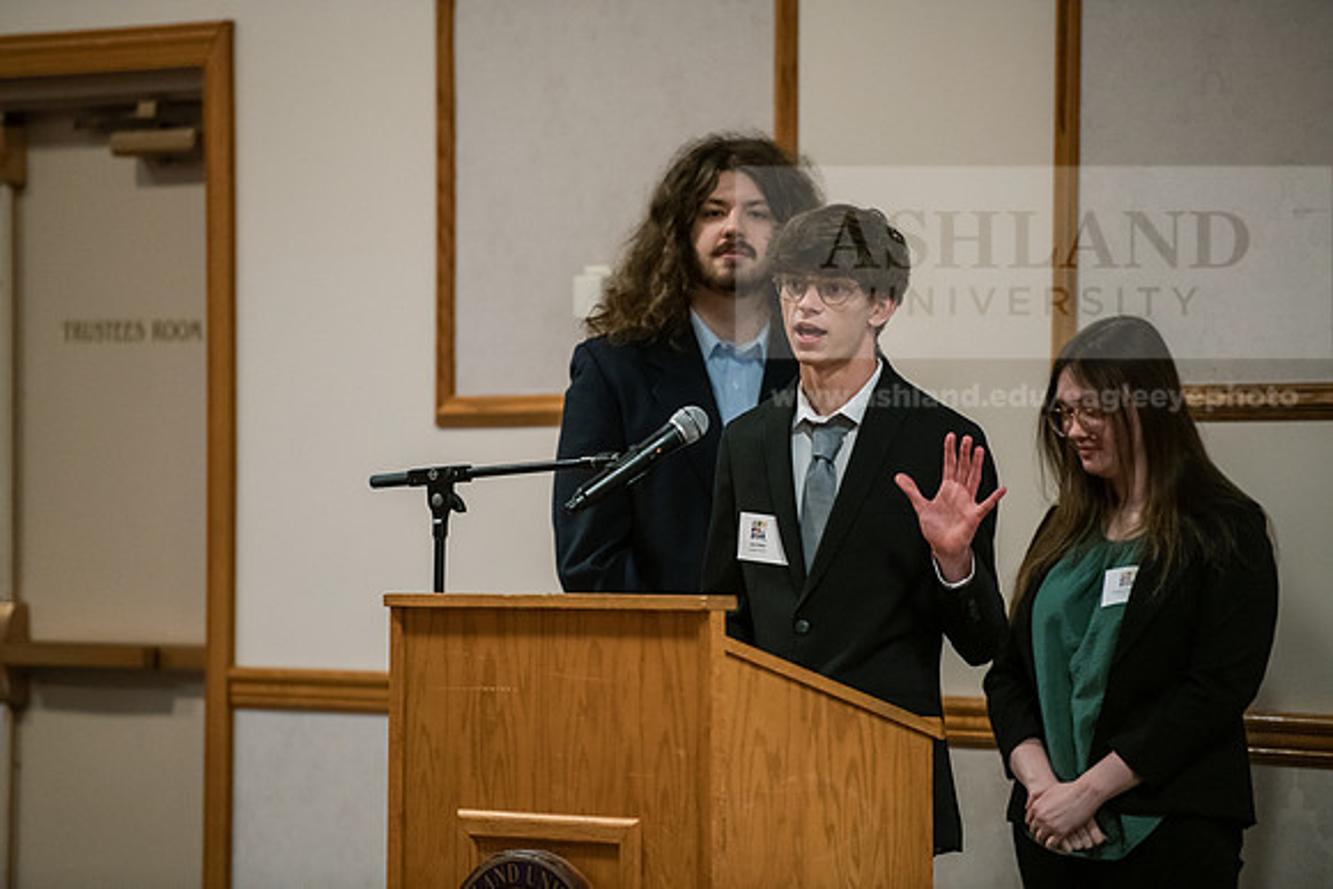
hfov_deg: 10.3
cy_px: 444
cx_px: 666
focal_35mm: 200
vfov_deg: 6.9
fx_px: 7407
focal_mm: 200
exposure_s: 1/200
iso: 3200
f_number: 3.2
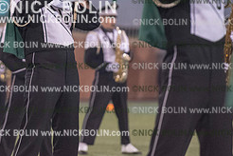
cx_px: 56
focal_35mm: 471
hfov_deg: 4.4
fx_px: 3048
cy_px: -21
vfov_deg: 2.9
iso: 5000
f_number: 3.2
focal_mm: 200
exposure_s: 1/1250
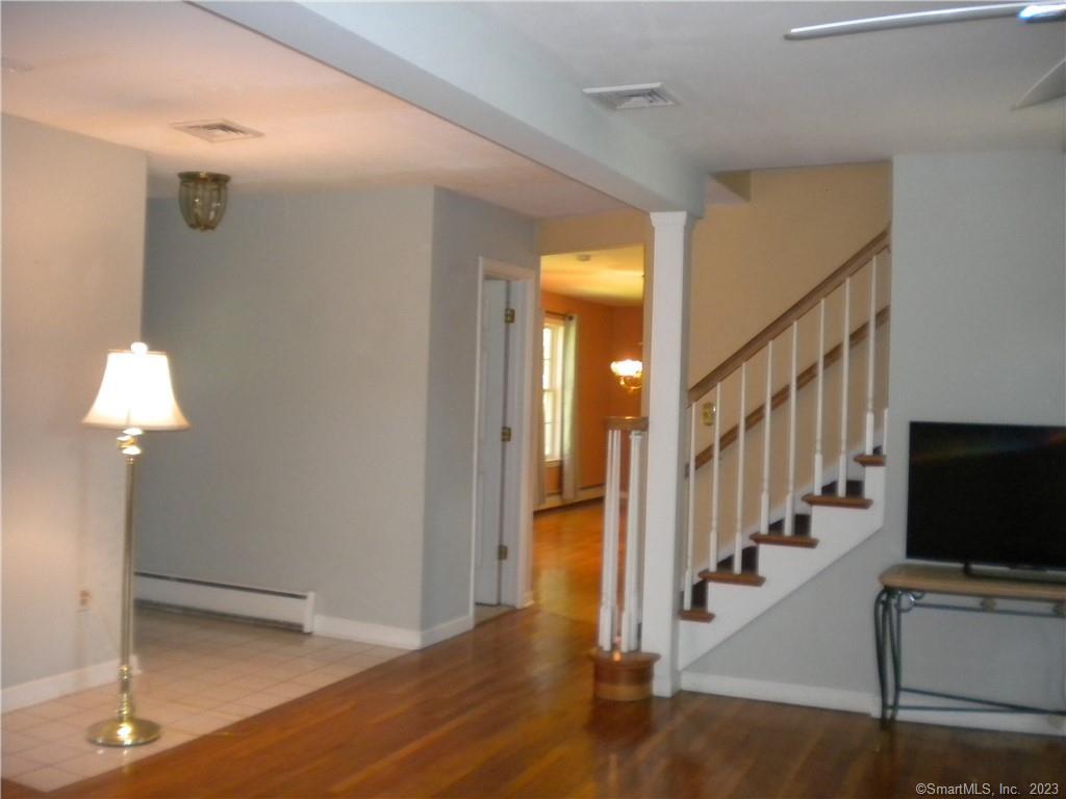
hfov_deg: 52.6
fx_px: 1078
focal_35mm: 35
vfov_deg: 40.7
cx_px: 533
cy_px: 400
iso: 400
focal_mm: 6.3
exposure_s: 1/30
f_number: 3.1
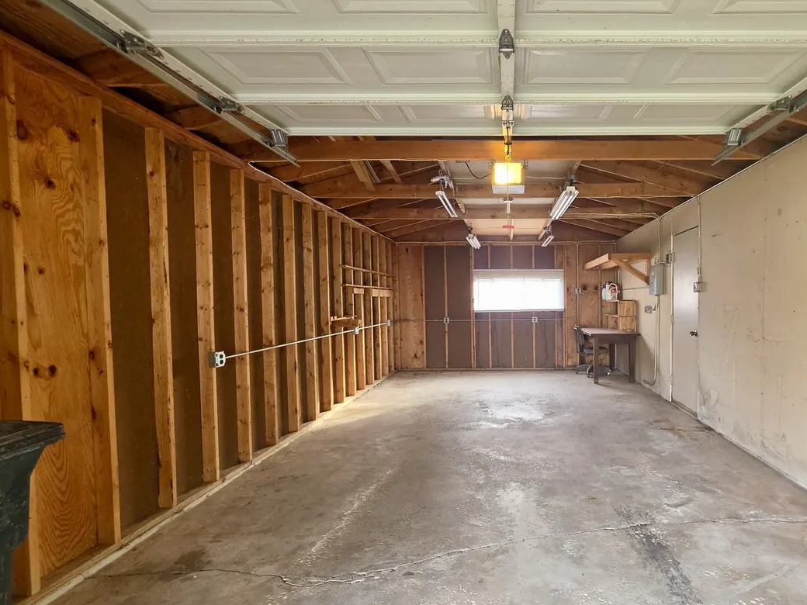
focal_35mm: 18
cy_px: 327
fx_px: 420
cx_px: 517
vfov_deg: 71.5
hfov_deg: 85.6
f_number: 1.9
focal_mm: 2.2
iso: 160
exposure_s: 1/60
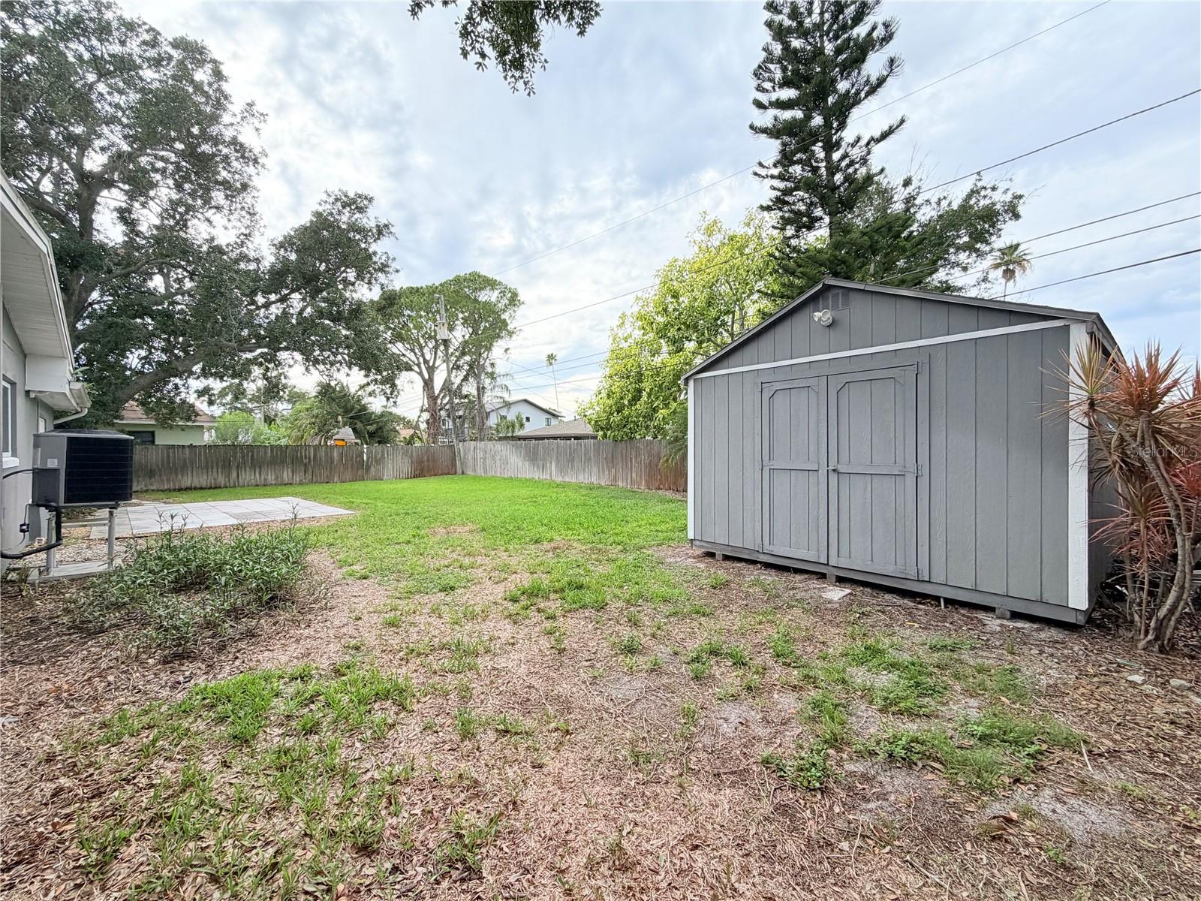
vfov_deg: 85.7
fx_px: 486
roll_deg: +1.3
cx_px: 600
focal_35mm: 14
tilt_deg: -1.0
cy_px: 450
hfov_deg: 102.1
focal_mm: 2.22
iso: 32
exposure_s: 1/770
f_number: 2.2
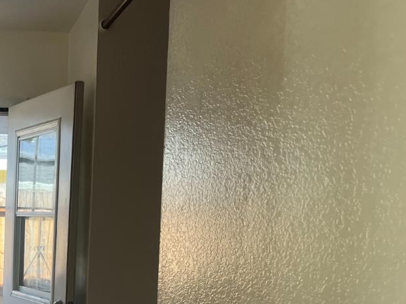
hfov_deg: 27.8
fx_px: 739
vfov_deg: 22.5
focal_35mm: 63
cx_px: -49
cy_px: 298
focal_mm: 5.1
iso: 80
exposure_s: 1/120
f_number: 1.6
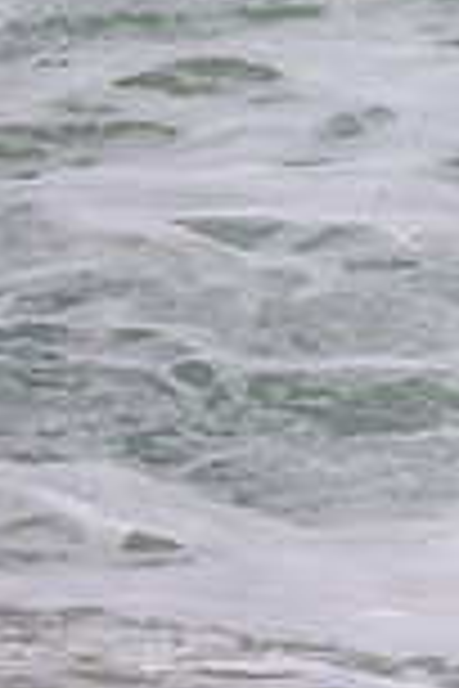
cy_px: 227
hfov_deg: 0.4
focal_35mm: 3121
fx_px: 59684
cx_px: 1120
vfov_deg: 0.7
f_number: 11
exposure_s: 1/2000
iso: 560
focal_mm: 600
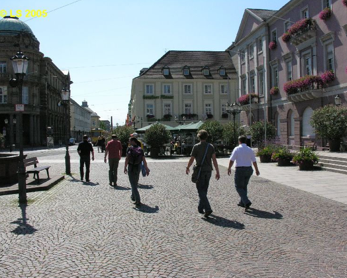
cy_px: 140
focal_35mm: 37
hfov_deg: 49.1
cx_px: 178
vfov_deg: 40.1
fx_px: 380
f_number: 8
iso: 200
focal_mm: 8.9
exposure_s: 1/556
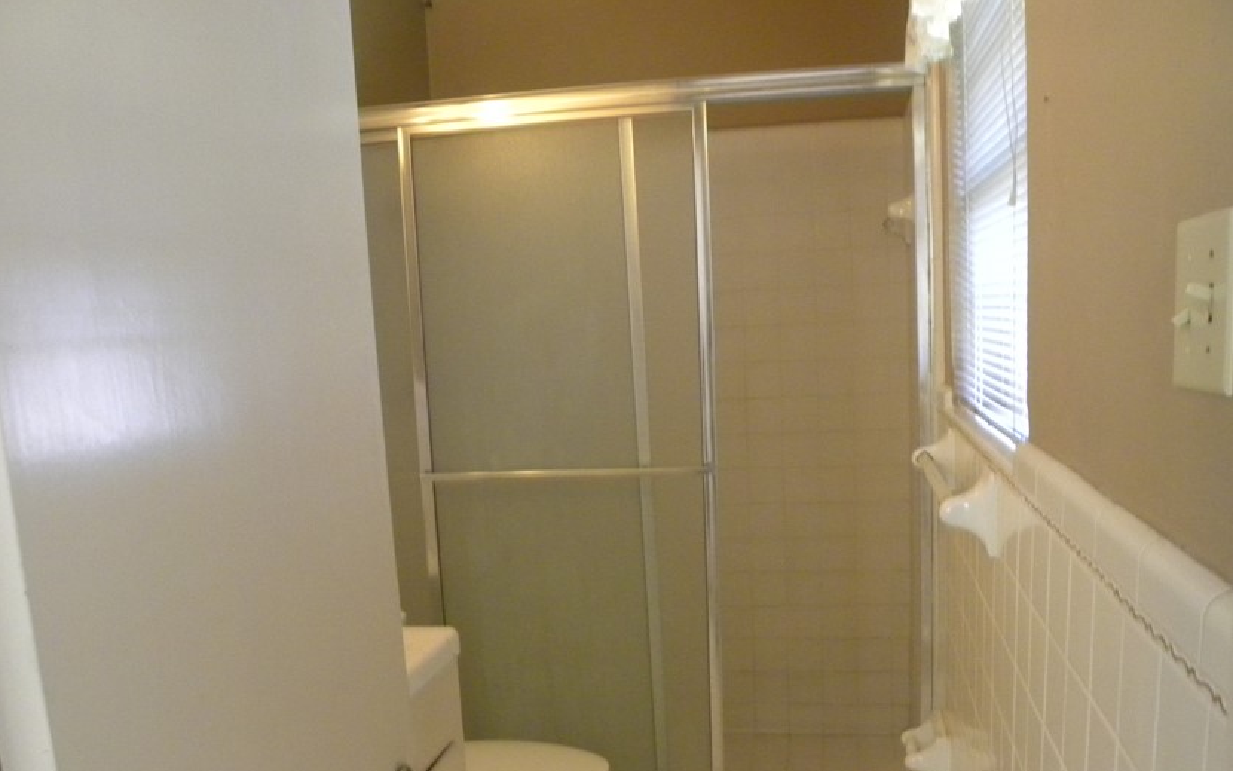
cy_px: 544
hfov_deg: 56.7
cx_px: 615
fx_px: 1143
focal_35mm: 34
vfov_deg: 36.7
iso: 400
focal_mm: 4.6
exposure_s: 1/11.5
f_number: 2.8
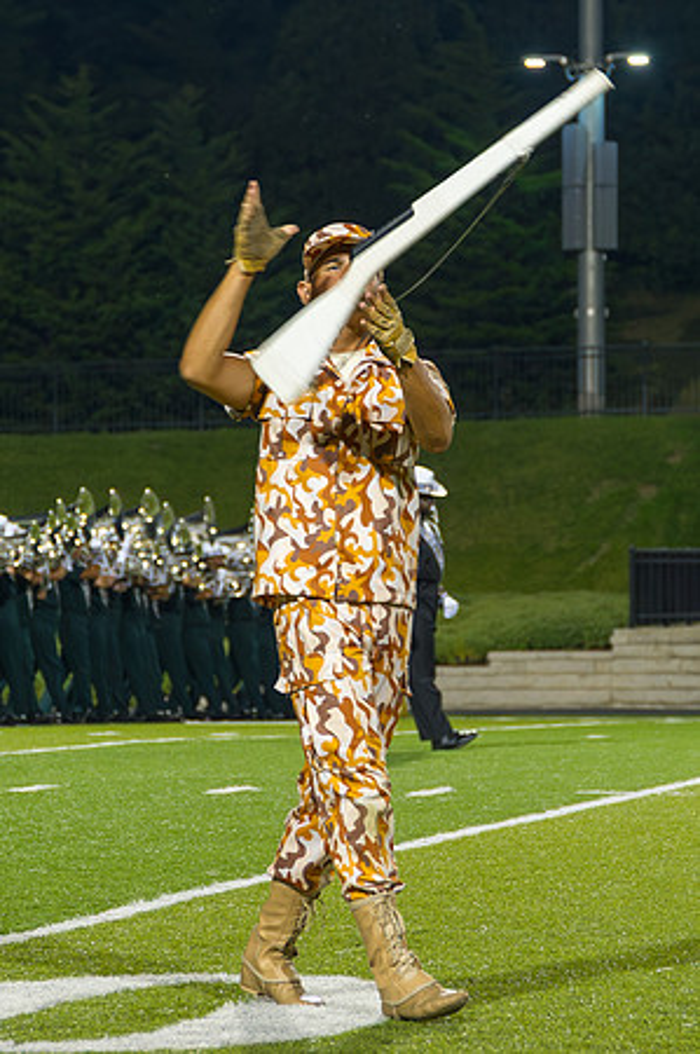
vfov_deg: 13.0
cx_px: 379
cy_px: 482
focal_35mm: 159
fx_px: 4636
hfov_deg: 8.6
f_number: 5.6
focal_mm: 95
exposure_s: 1/160
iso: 2500
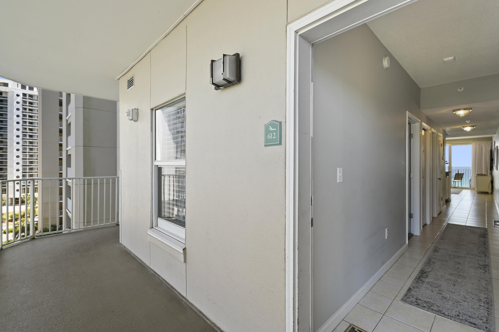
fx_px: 208
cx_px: 250
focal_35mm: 15
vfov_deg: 77.3
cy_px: 166
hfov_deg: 100.4
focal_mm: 10
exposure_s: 1/15
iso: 100
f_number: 8
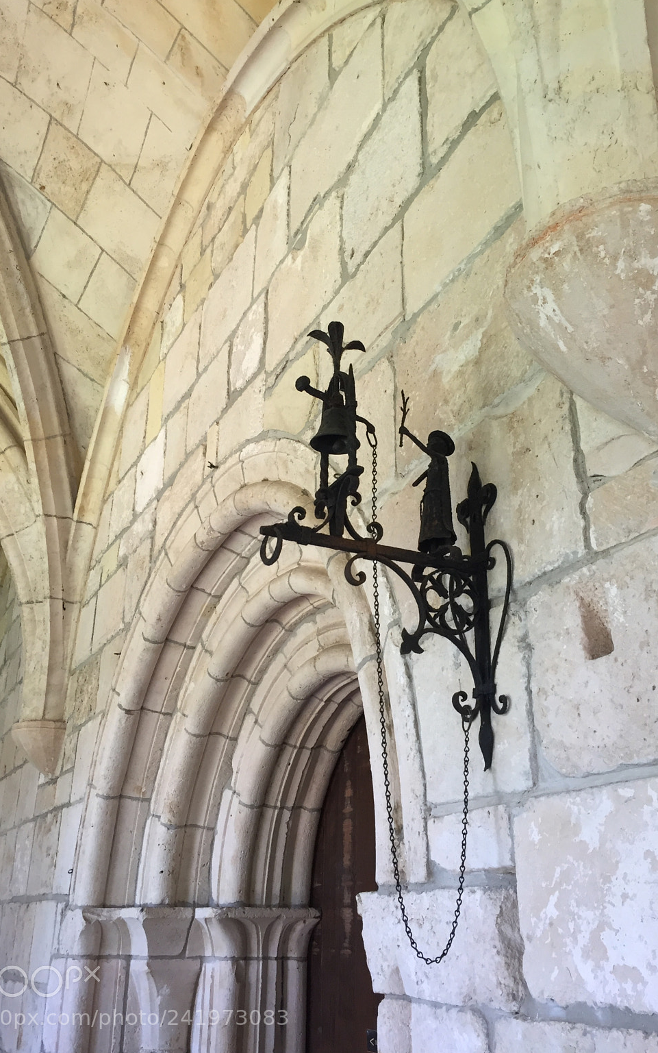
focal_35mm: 32
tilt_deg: +23.9
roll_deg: -0.8
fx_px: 918
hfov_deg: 39.4
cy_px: 523
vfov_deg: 59.6
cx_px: 341
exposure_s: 1/40
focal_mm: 4.15
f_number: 2.2
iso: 32
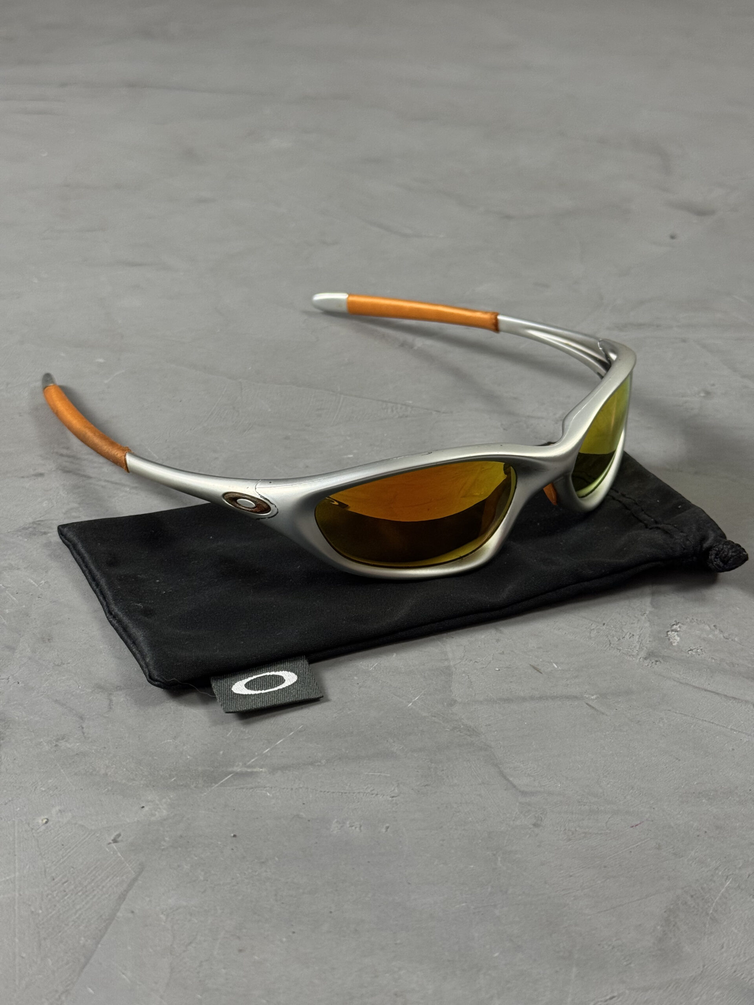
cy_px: 502
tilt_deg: -30.3
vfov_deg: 39.7
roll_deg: -4.8
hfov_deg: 30.3
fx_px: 1394
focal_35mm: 48
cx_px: 377
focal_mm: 6.76
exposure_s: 1/60
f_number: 1.78
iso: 125
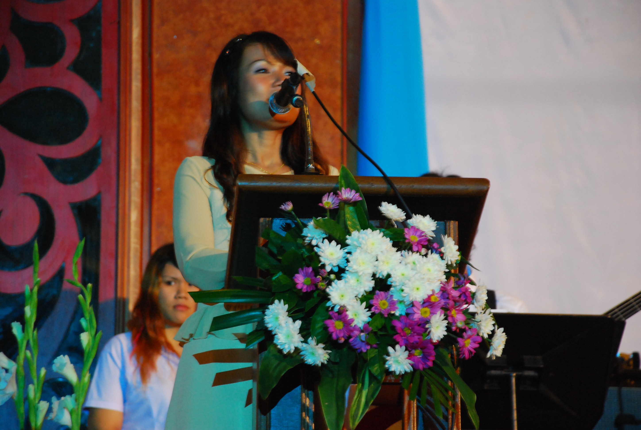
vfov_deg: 9.2
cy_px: 215
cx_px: 320
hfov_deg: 13.7
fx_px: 2676
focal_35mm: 150
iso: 1000
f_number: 5.6
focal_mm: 100
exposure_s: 1/20
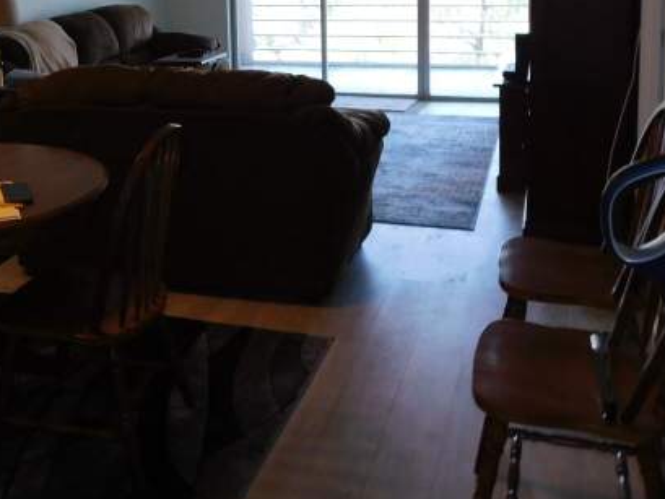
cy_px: 41
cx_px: 249
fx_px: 865
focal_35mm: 45
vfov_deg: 30.6
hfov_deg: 41.8
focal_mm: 4
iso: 125
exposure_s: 1/40
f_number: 3
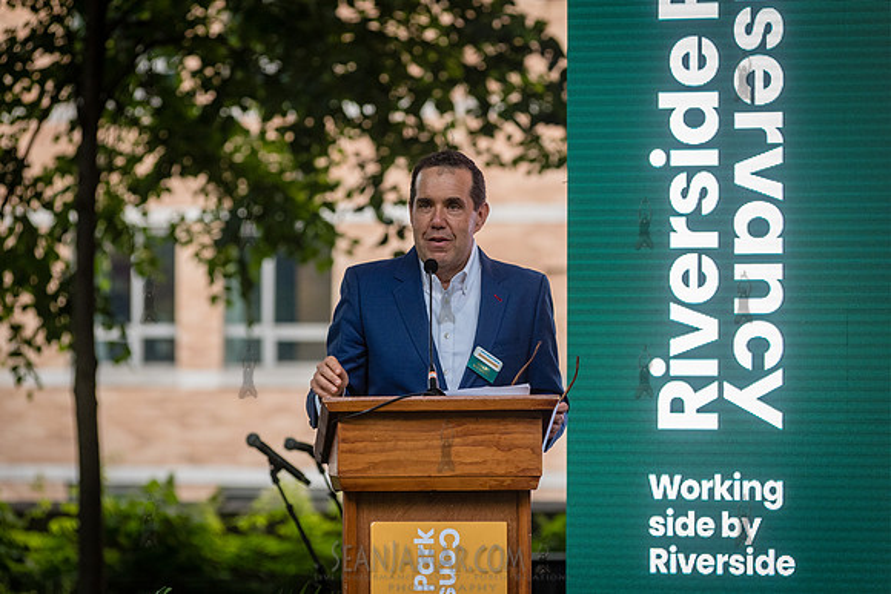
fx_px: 3932
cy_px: 297
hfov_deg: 12.9
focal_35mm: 159
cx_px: 439
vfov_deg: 8.6
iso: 2000
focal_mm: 155
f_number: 5
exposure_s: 1/800
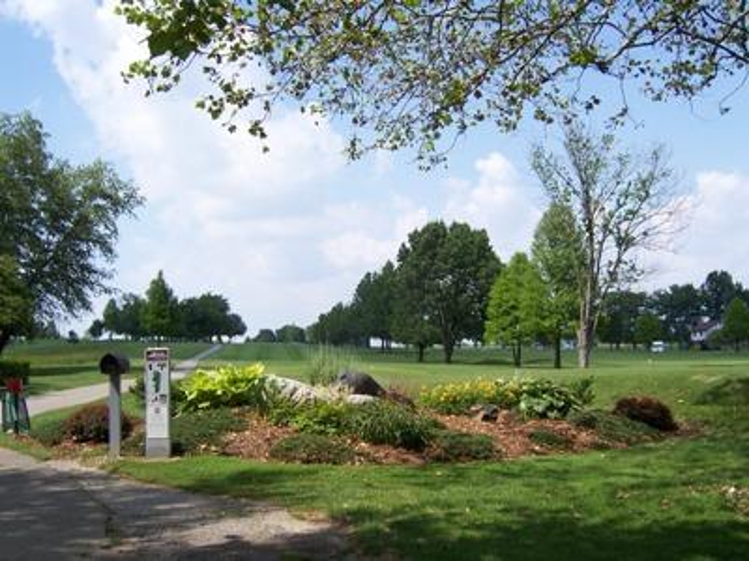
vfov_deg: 39.7
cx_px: 374
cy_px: 280
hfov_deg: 51.4
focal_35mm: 36
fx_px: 779
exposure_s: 1/500
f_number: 4.5
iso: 80
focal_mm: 6.2
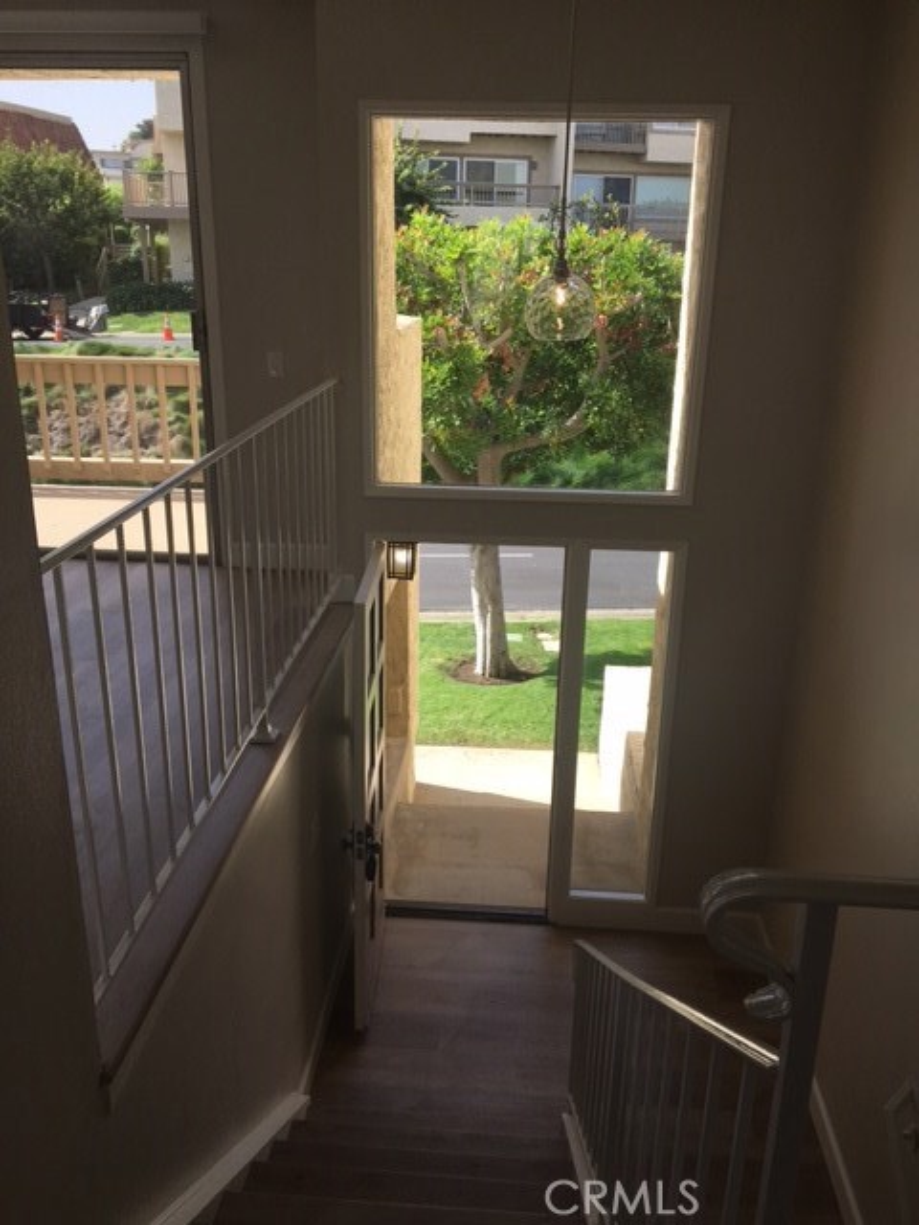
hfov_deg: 48.2
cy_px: 612
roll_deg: -0.9
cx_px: 460
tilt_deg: -18.9
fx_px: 1027
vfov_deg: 61.7
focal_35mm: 29
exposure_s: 1/452
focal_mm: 4.15
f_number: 2.2
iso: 25
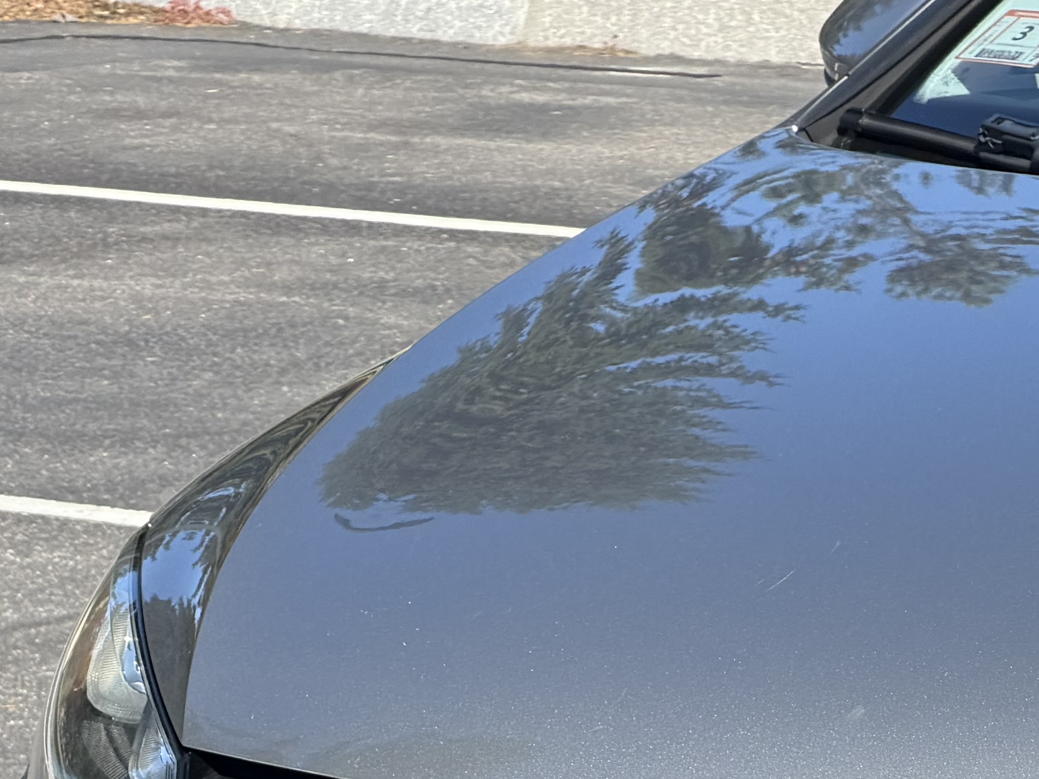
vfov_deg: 5.5
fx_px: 8014
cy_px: 908
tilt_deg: -12.1
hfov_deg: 7.4
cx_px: 1247
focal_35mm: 267
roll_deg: +1.3
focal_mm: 16.89
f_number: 2.8
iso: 50
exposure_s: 1/638
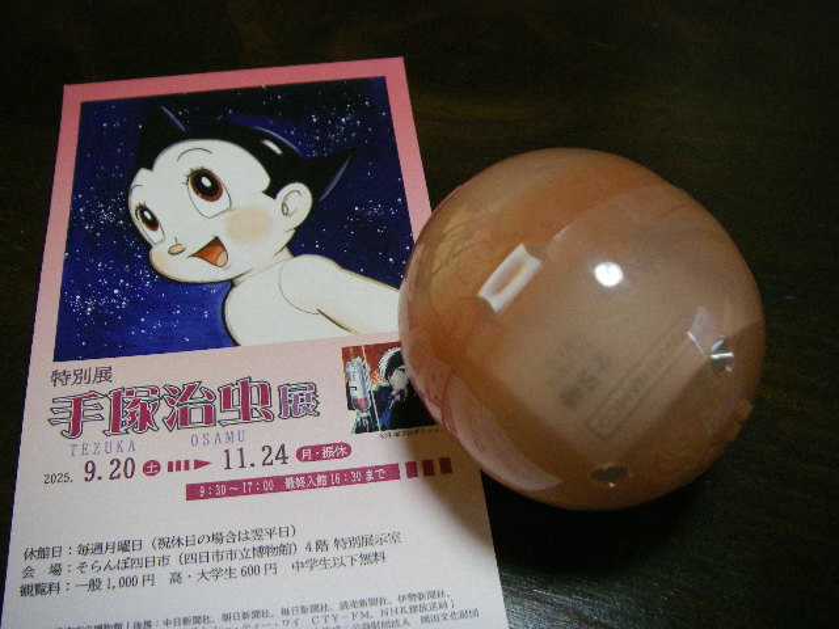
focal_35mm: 38
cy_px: 314
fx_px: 921
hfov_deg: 49.0
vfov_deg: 37.7
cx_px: 420
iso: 400
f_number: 3.3
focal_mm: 6.3
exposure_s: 1/30
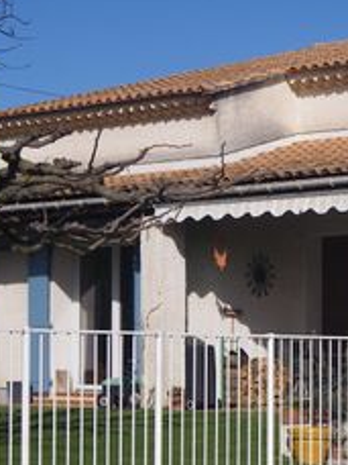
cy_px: 379
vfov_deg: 16.2
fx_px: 1622
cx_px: 454
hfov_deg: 11.9
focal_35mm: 121
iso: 64
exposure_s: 1/160
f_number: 8.8
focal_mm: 8.2
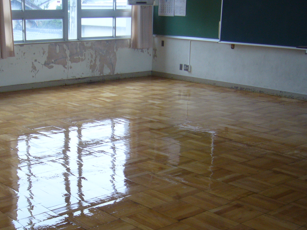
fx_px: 497
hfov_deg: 34.1
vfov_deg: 25.8
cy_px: 167
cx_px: 103
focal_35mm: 56
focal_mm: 5.8
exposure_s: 1/40
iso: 100
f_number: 2.8
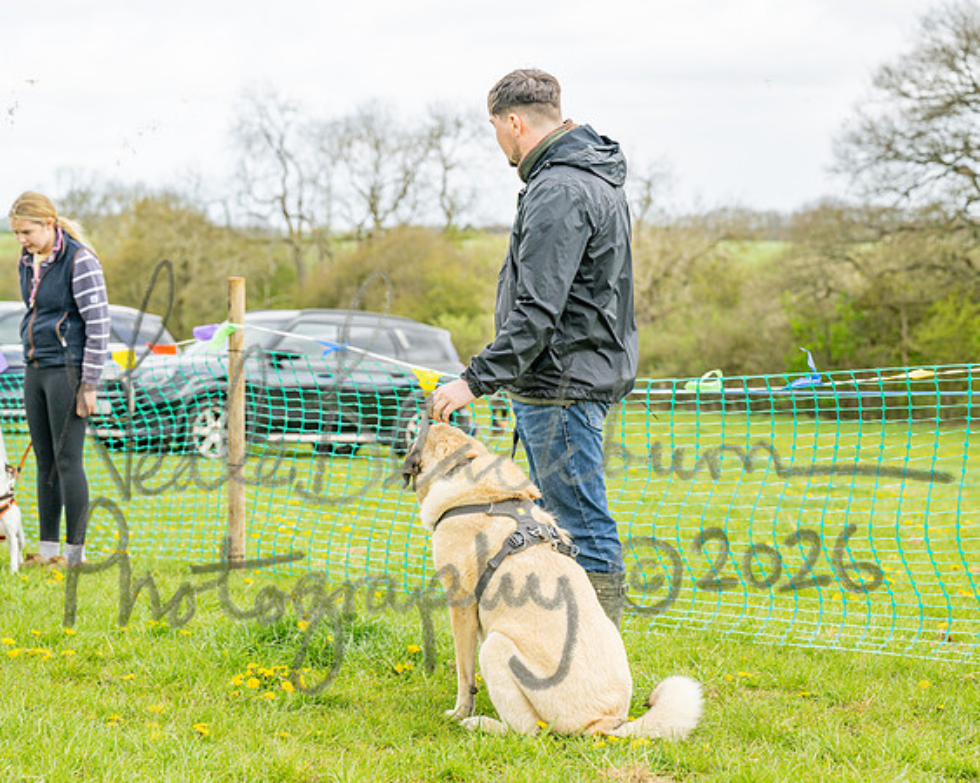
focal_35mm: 79
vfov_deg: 19.4
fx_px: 2286
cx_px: 494
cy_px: 392
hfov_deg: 24.2
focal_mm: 70
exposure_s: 1/1600
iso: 400
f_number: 4
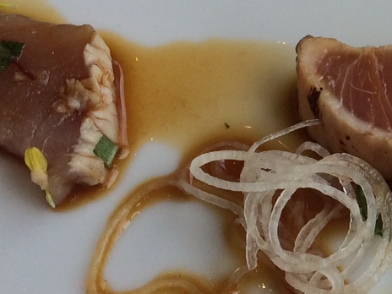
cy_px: -9
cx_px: 569
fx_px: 1155
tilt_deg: -60.6
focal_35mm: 102
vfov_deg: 14.3
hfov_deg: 17.5
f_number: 2.2
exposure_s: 1/277
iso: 32
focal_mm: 4.15
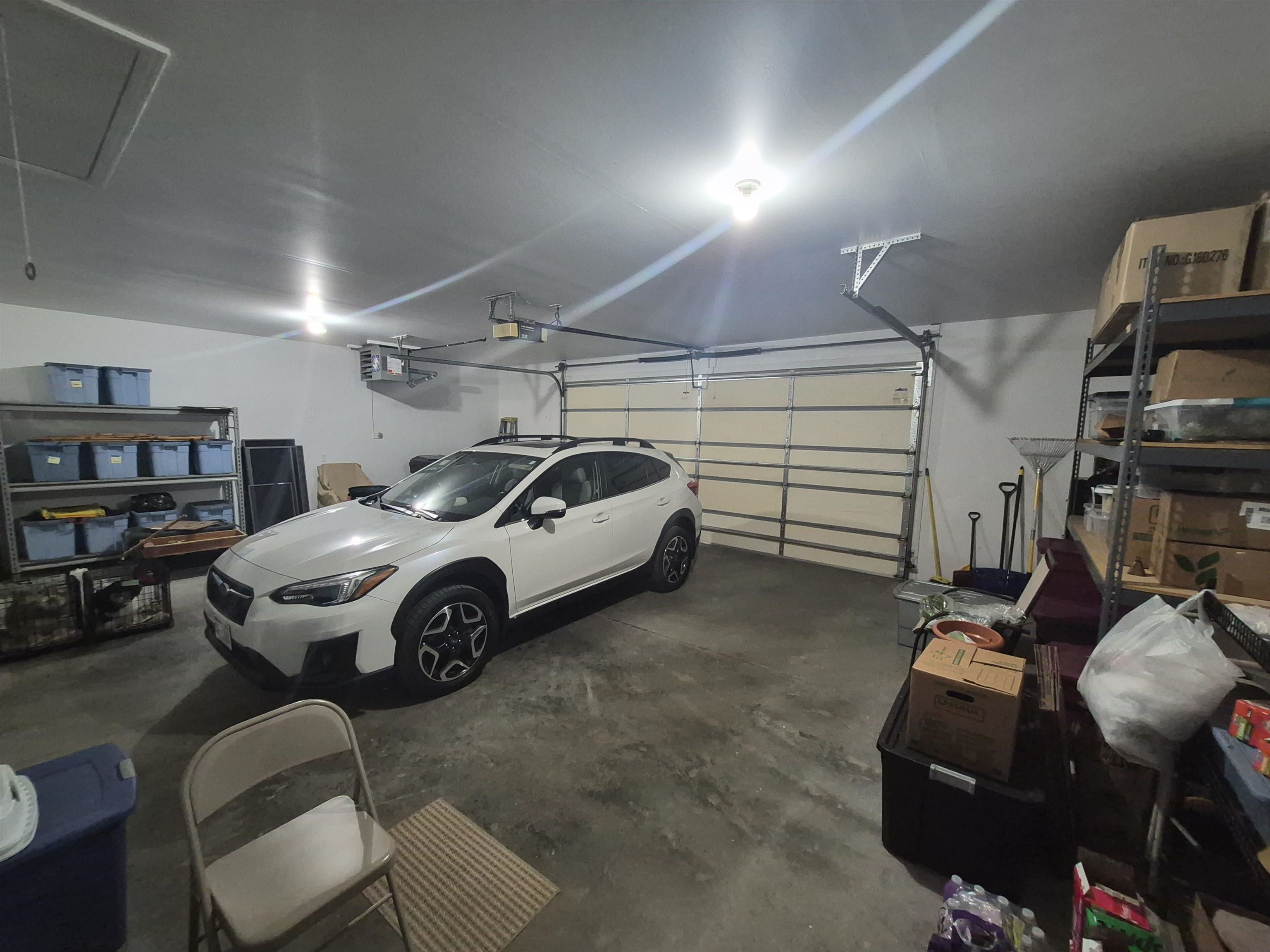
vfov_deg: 89.9
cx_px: 635
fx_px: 477
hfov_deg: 106.2
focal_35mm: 13
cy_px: 476
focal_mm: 1.74
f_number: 2.2
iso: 1000
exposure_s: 1/60
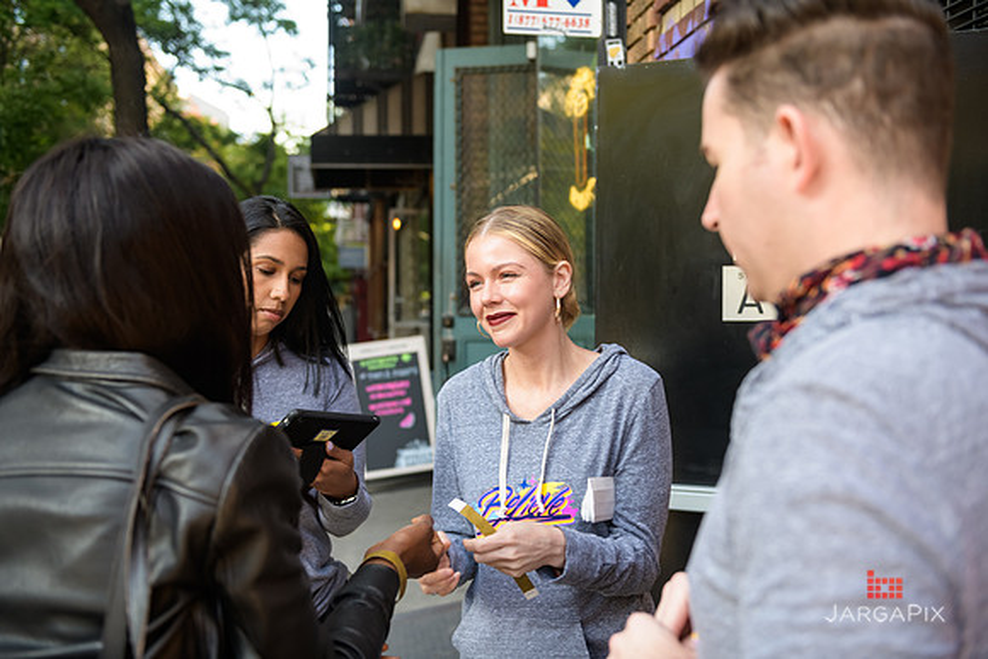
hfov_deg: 53.1
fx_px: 988
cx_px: 494
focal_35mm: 36
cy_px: 330
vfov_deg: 36.9
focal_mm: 36
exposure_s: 1/200
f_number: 3.2
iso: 400
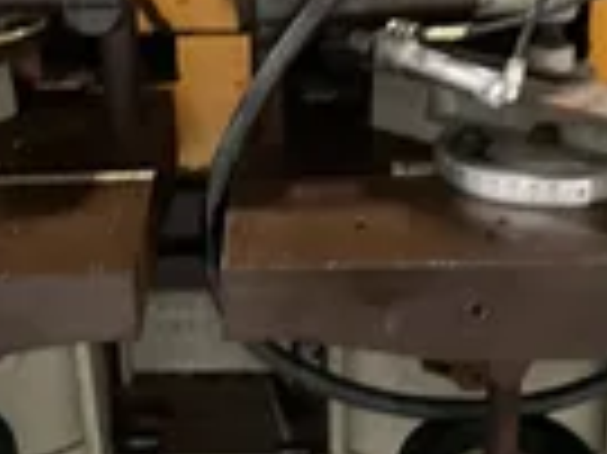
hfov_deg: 22.7
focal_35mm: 86
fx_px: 1507
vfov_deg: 17.1
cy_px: 189
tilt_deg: -24.6
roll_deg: +3.8
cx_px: 229
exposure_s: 1/30
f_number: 1.8
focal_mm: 3
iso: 500
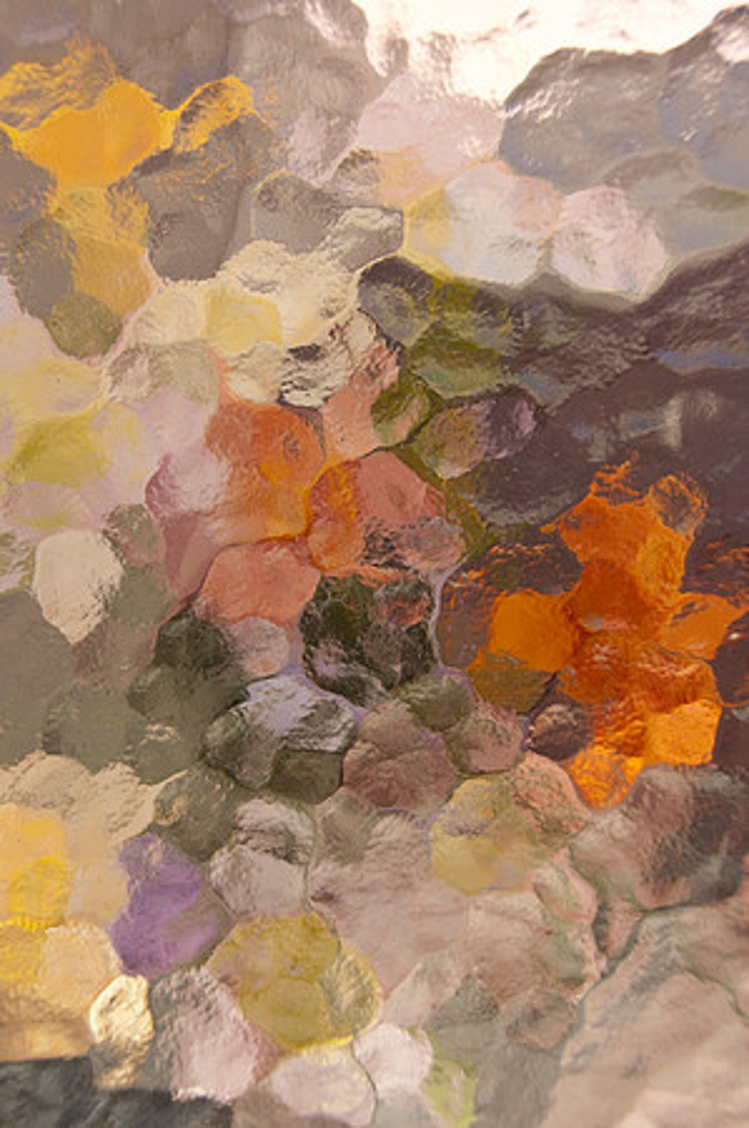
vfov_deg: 33.4
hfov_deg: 22.6
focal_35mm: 60
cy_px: 564
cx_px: 374
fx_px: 1877
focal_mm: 40
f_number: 6.3
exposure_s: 1/160
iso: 100
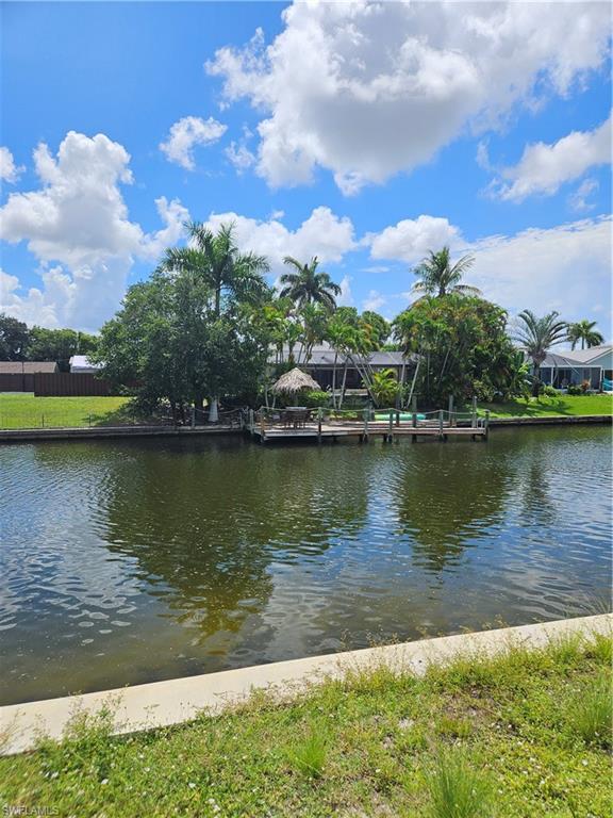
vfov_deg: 73.9
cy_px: 409
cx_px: 306
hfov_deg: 58.9
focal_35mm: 23
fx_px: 543
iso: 25
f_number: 1.8
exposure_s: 1/3309
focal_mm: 5.4
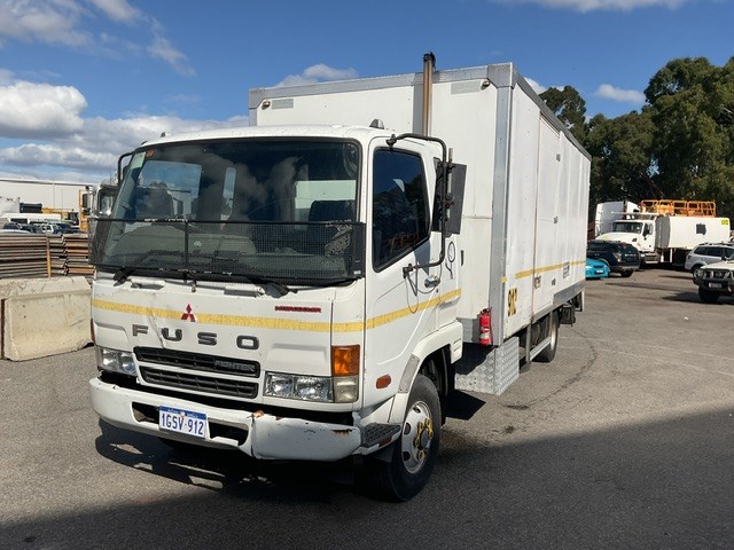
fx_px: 615
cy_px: 275
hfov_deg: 61.7
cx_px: 367
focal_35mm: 29
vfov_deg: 48.2
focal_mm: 3
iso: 16
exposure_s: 1/4065
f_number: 1.8
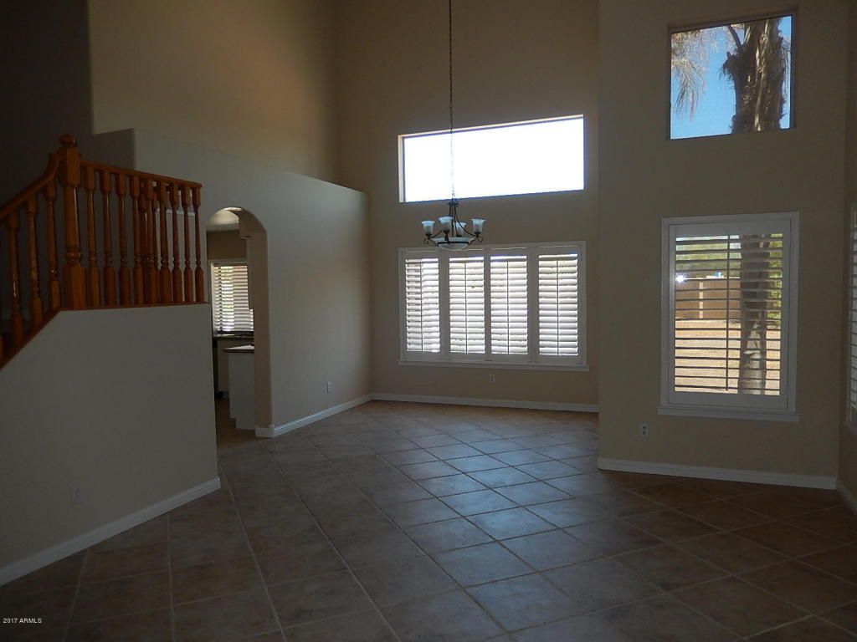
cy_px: 321
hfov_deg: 69.4
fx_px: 619
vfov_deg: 54.9
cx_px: 428
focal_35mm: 25
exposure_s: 1/100
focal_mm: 4.5
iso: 125
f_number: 3.4
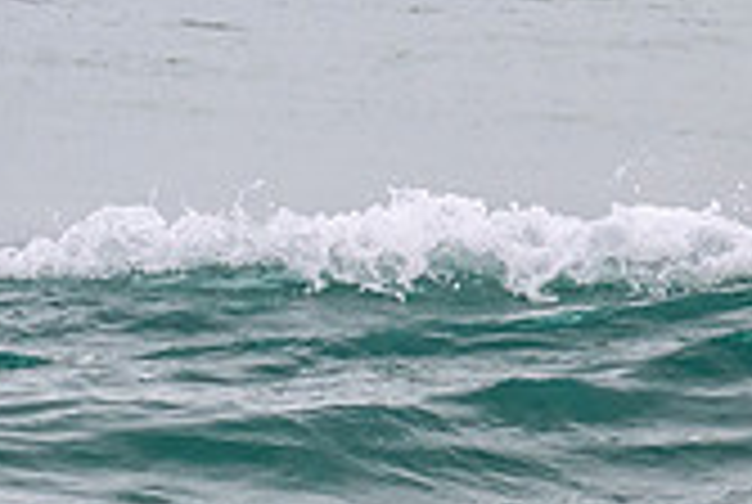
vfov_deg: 0.4
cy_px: 658
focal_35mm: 3287
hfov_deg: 0.6
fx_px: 68783
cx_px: -27
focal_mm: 800
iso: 1100
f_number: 11
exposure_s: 1/2000
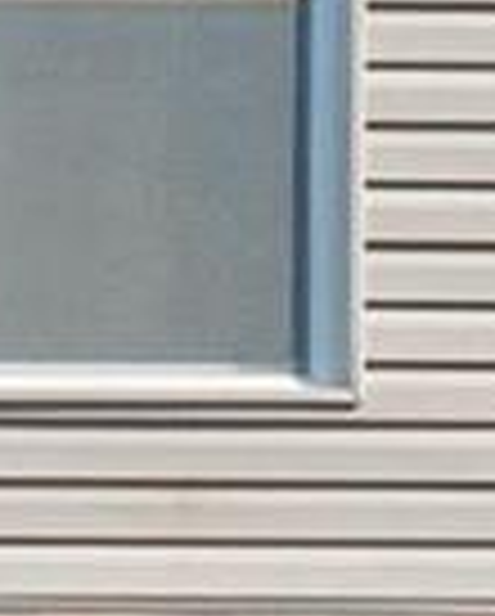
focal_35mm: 328
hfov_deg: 4.7
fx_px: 5993
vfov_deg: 5.9
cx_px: 814
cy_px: 423
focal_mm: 15
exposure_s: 1/1000
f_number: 8
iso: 400
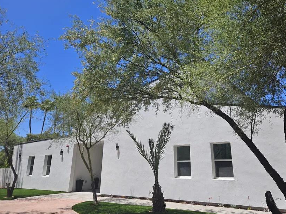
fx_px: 223
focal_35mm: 27
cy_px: 95
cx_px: 166
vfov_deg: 51.2
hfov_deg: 65.0
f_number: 1.8
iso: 25
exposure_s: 1/2140
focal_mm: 5.4
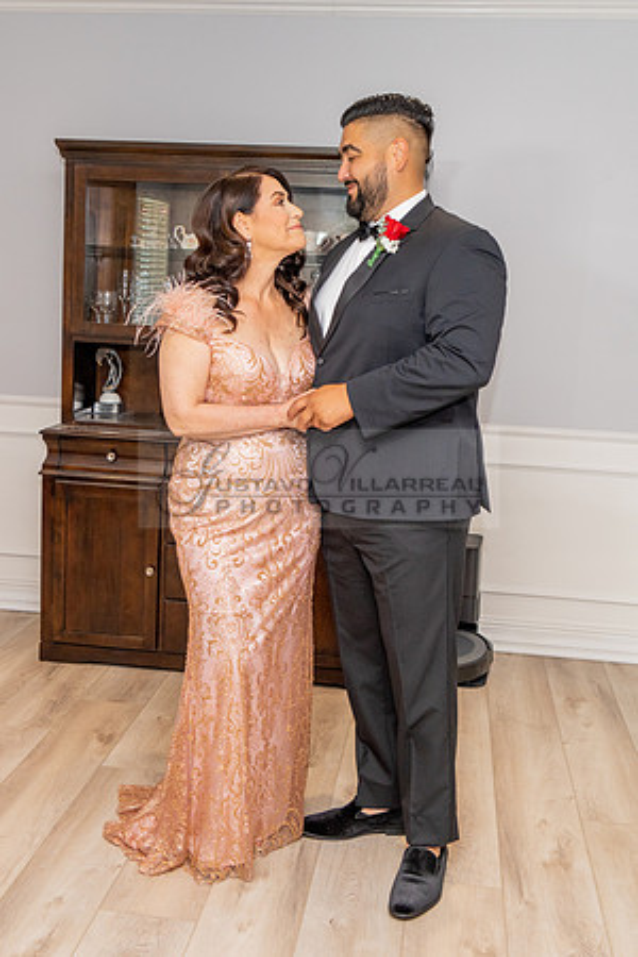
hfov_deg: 33.7
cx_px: 302
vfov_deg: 48.8
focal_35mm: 40
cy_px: 443
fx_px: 1054
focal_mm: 24
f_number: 4
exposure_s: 1/160
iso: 640
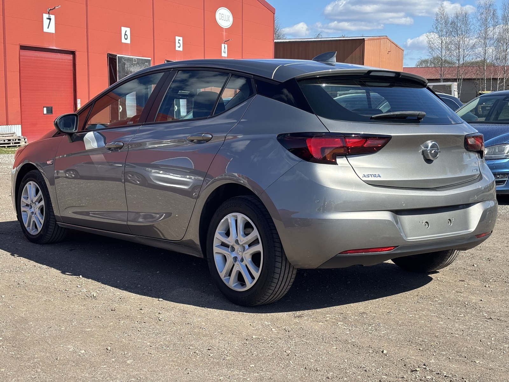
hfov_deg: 36.8
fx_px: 765
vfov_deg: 28.0
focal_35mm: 52
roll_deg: -2.1
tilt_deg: -7.0
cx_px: 254
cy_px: 191
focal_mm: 5.96
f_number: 1.6
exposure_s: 1/1522
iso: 32
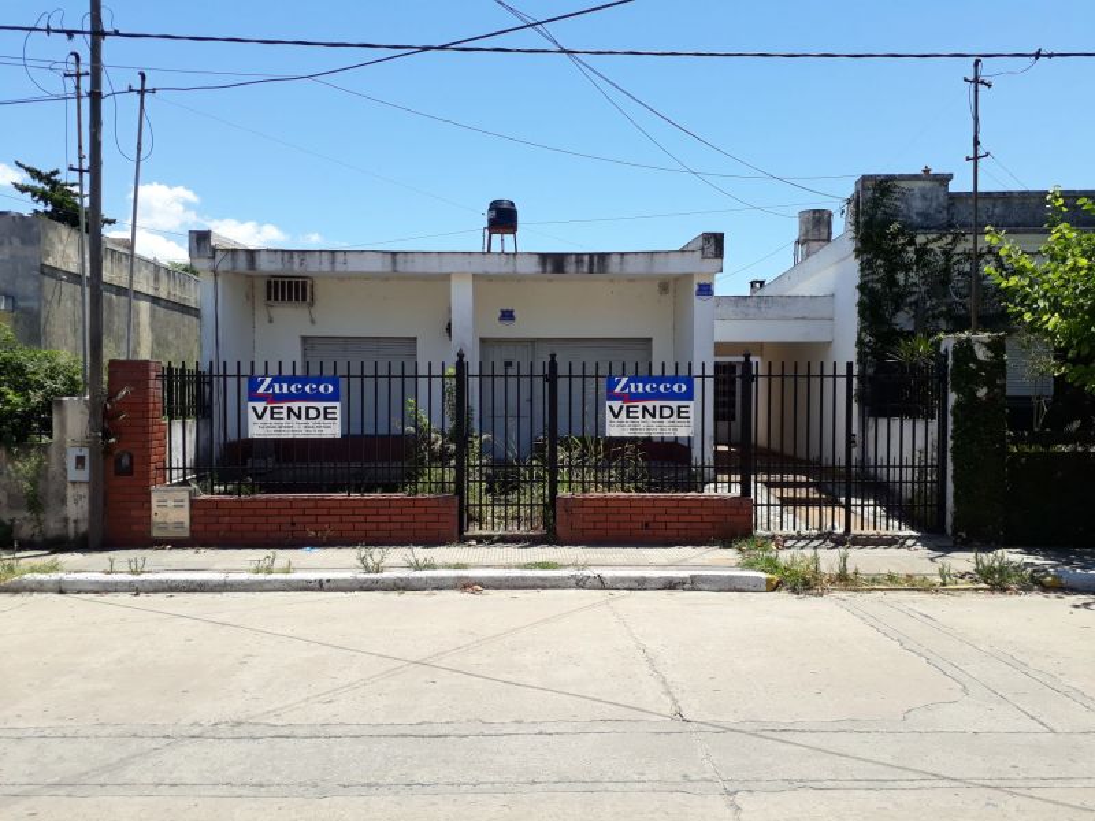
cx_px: 548
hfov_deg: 65.3
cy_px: 410
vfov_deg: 51.4
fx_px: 854
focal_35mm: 27
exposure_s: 1/1211
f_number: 1.9
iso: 40
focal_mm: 3.6
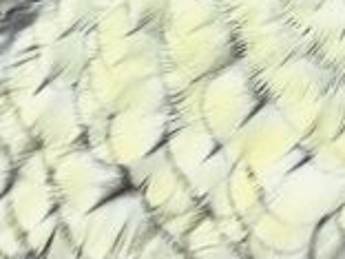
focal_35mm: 400
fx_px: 3987
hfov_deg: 4.9
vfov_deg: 3.7
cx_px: 513
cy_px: -108
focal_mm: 6
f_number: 2
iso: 100
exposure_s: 1/99
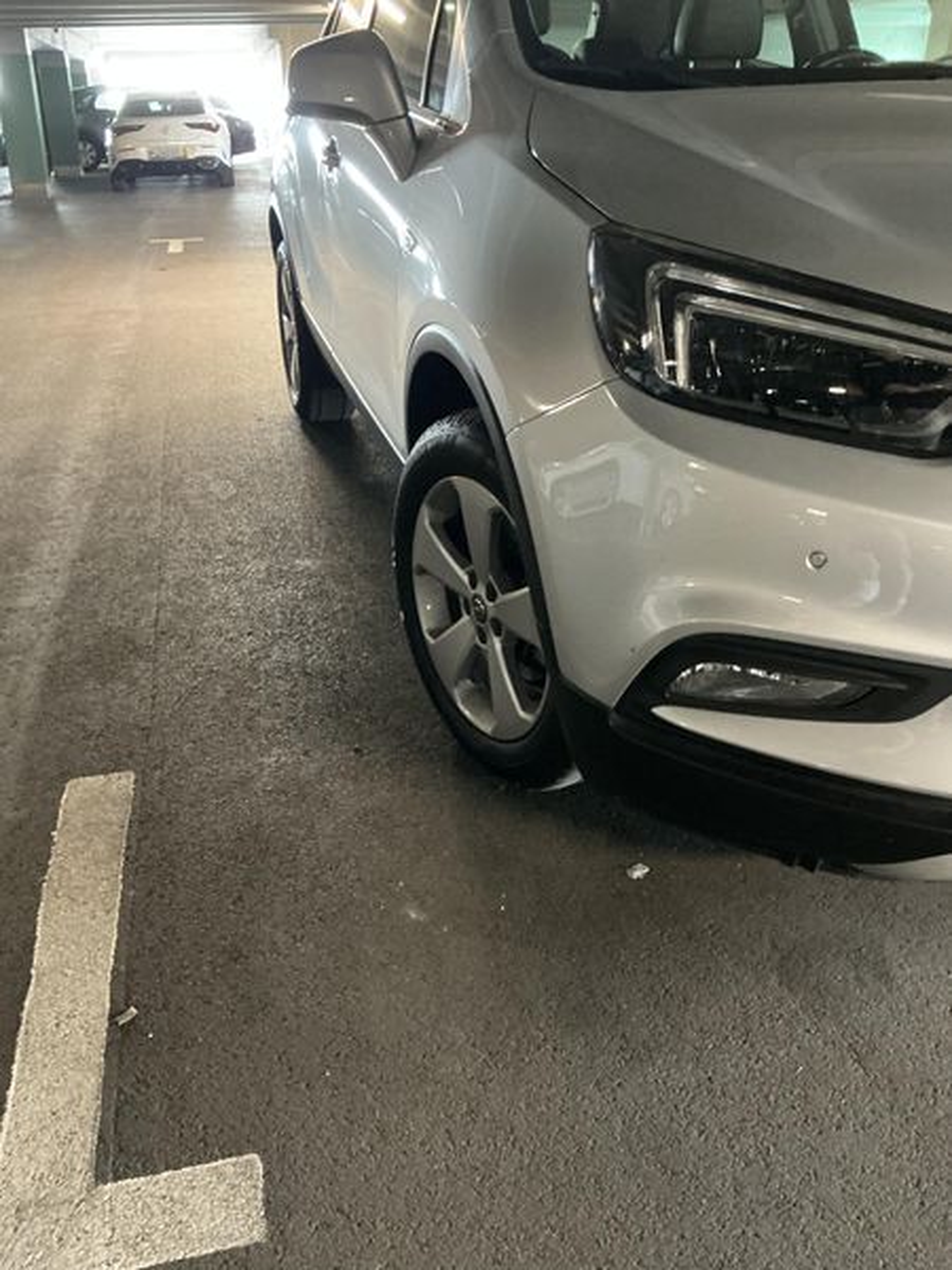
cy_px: 635
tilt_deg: -26.2
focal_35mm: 28
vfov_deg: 63.4
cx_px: 476
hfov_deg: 49.7
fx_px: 1027
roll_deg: -0.6
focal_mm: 3
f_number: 1.8
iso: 400
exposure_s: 1/25
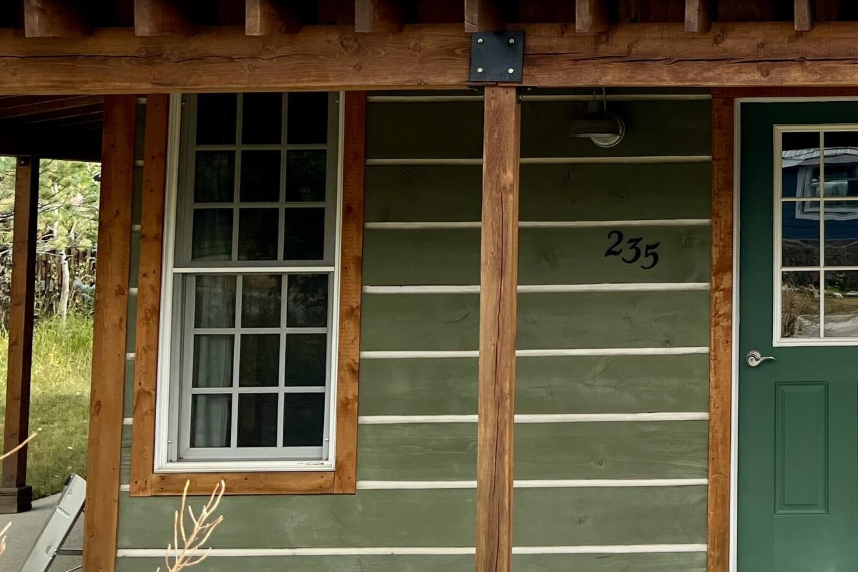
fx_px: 1454
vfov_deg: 21.9
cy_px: 84
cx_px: 912
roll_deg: +0.7
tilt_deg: +3.6
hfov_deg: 30.0
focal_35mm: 61
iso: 50
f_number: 1.5
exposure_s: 1/2695
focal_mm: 5.7
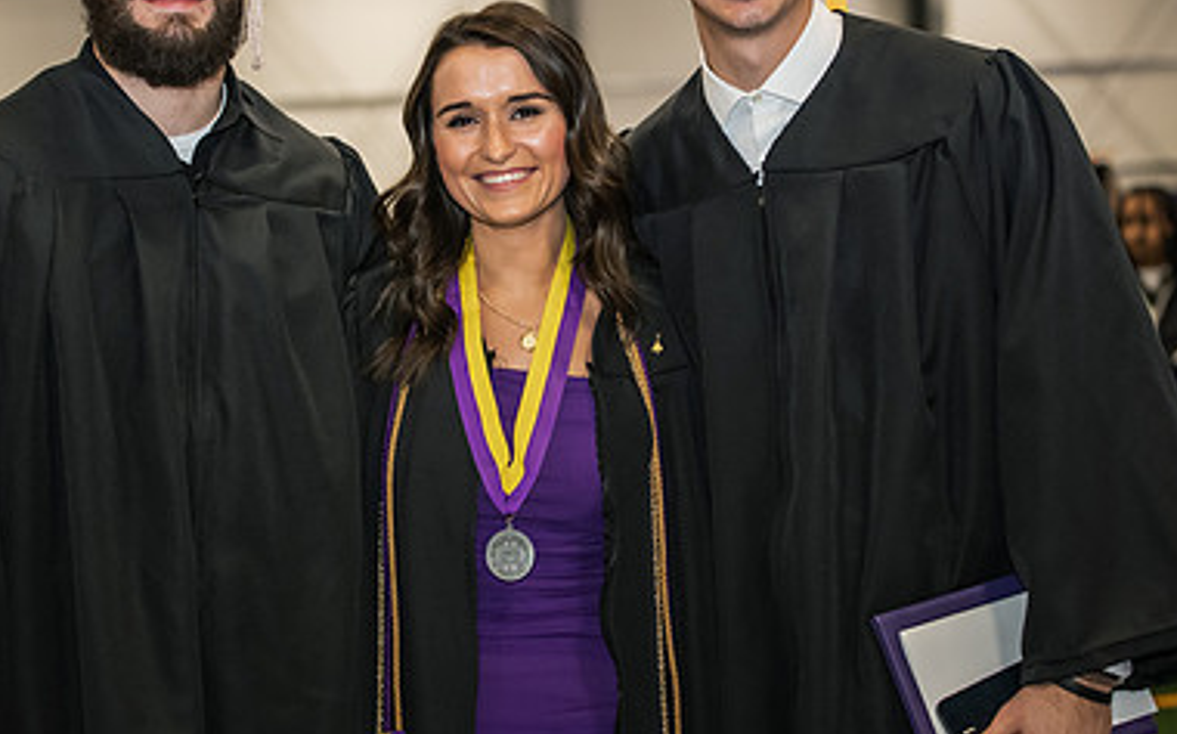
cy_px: 293
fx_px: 3494
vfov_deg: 12.0
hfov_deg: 19.1
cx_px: 496
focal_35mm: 109
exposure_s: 1/200
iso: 2000
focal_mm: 70
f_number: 3.2
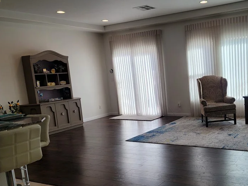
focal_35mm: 37
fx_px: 265
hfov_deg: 48.4
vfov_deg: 38.5
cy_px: 112
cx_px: 182
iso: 25
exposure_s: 1/120
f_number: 1.8
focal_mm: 7
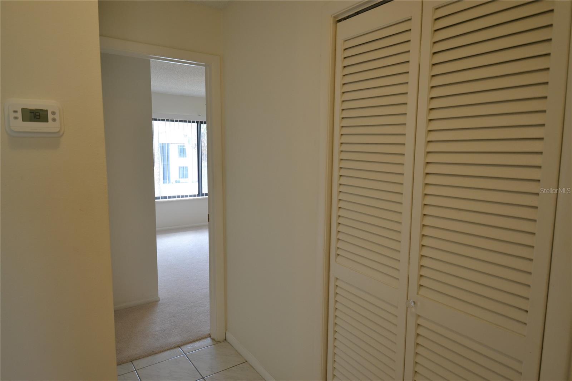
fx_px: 334
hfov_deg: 81.2
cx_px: 286
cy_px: 190
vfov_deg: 59.5
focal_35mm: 21
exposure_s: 1/80
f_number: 4.5
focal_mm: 14
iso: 400
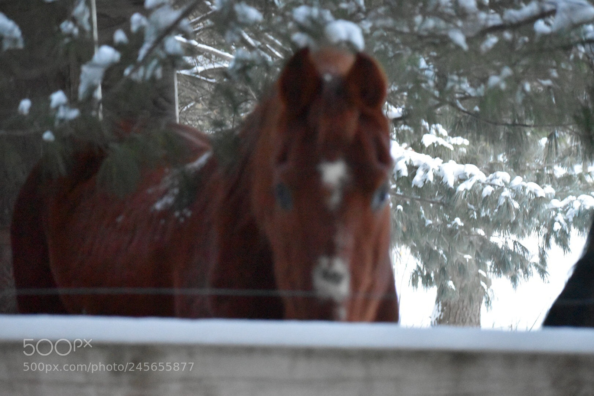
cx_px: 297
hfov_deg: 14.0
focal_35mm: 147
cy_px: 198
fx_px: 2426
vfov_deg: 9.3
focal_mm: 98
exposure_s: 1/50
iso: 12800
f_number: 4.8
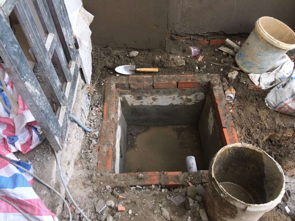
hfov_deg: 61.7
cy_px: 110
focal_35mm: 29
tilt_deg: -50.3
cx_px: 148
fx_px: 247
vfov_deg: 48.2
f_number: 2.2
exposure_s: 1/43
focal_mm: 4.15
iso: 25
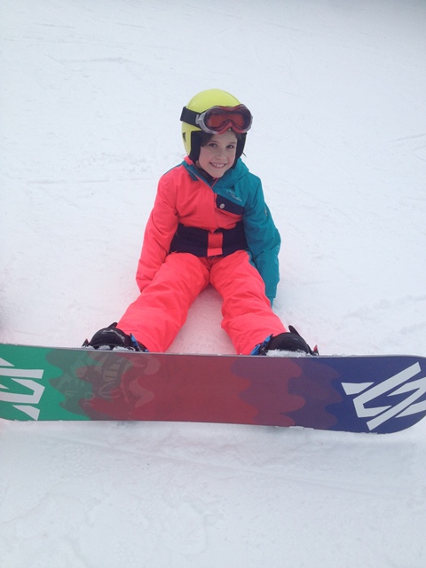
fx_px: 574
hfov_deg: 40.7
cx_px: 213
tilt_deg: -30.2
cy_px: 284
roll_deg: -0.1
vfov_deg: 52.6
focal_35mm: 35
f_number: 2.4
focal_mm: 4.28
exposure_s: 1/746
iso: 50
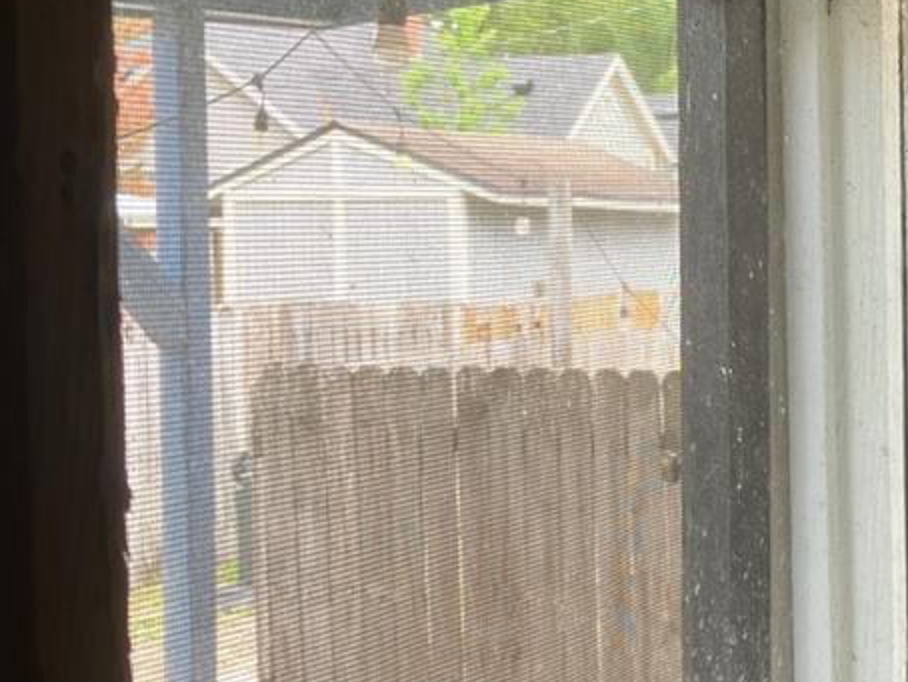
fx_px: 1942
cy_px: 280
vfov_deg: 19.9
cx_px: 832
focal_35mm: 74
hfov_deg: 25.4
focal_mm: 3.99
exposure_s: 1/121
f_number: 1.8
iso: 64
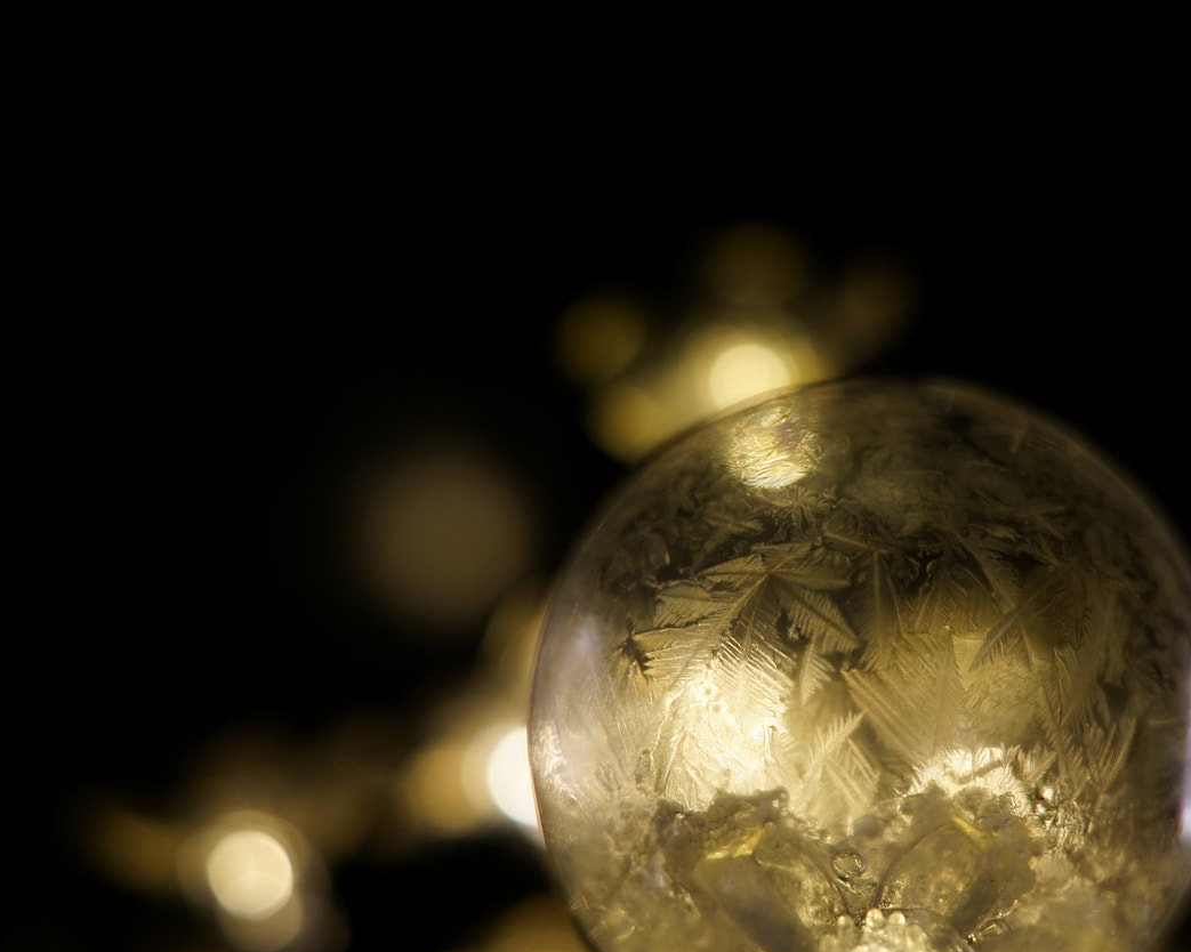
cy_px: 548
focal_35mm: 108
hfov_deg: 17.7
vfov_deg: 14.3
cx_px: 863
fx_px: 3806
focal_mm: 50
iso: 100
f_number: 2
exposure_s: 1/200
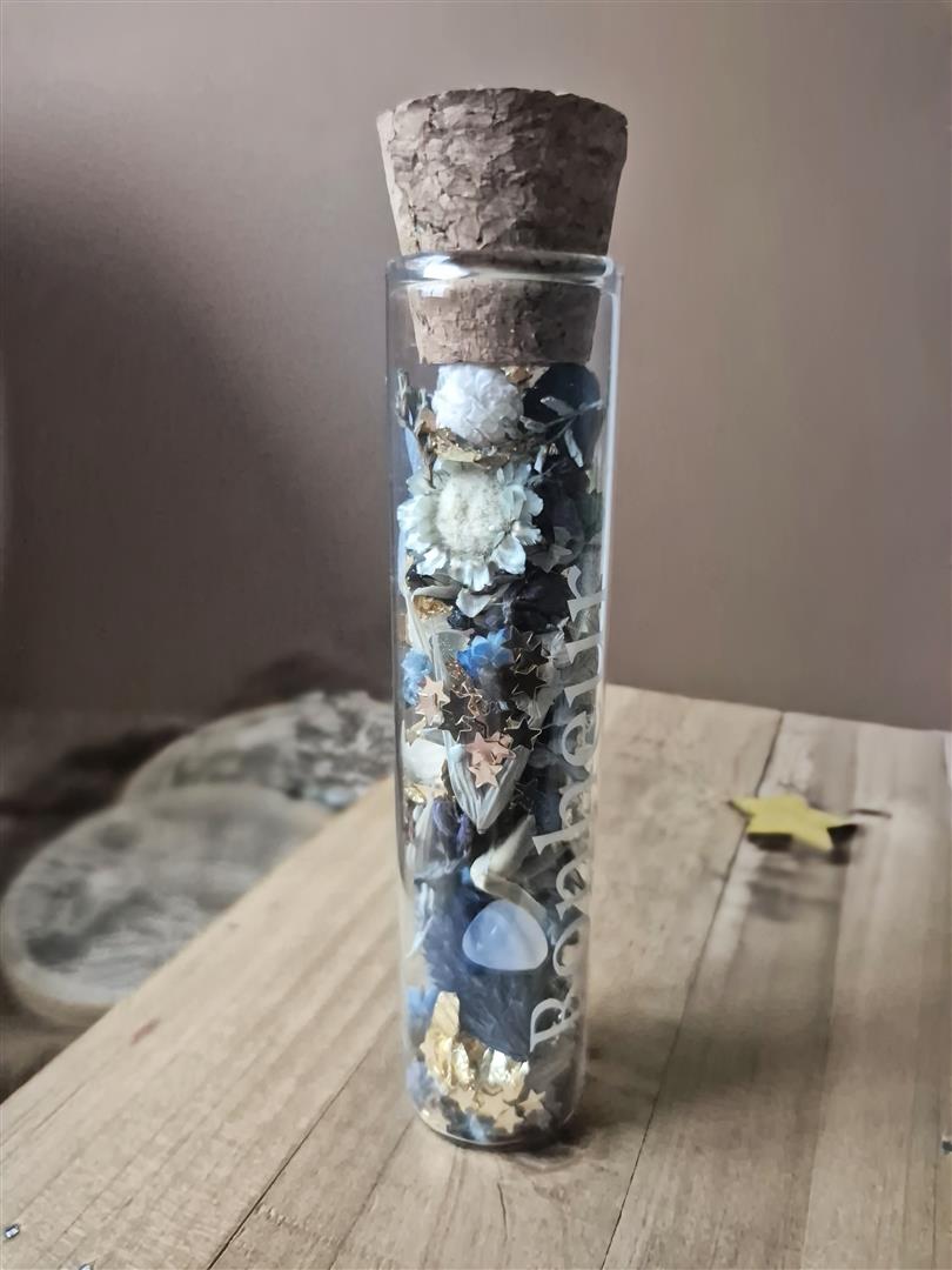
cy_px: 635
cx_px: 476
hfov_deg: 58.9
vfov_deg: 73.9
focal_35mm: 23
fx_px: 843
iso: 1600
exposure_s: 1/100
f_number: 1.8
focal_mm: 5.4
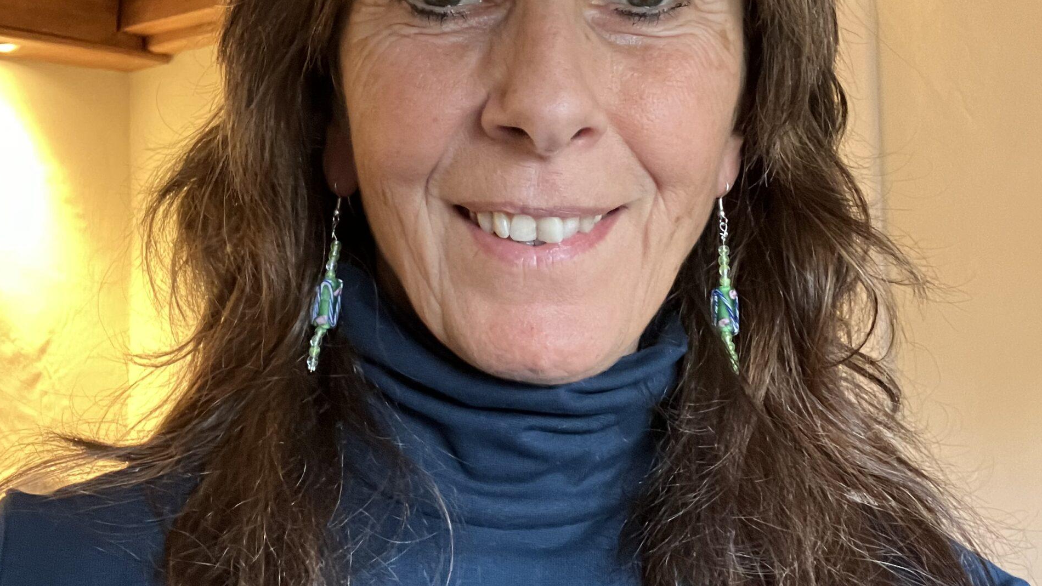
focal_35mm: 47
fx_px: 1299
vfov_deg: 25.3
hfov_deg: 43.7
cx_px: 523
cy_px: 209
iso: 400
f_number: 2.2
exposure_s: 1/30
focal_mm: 2.87
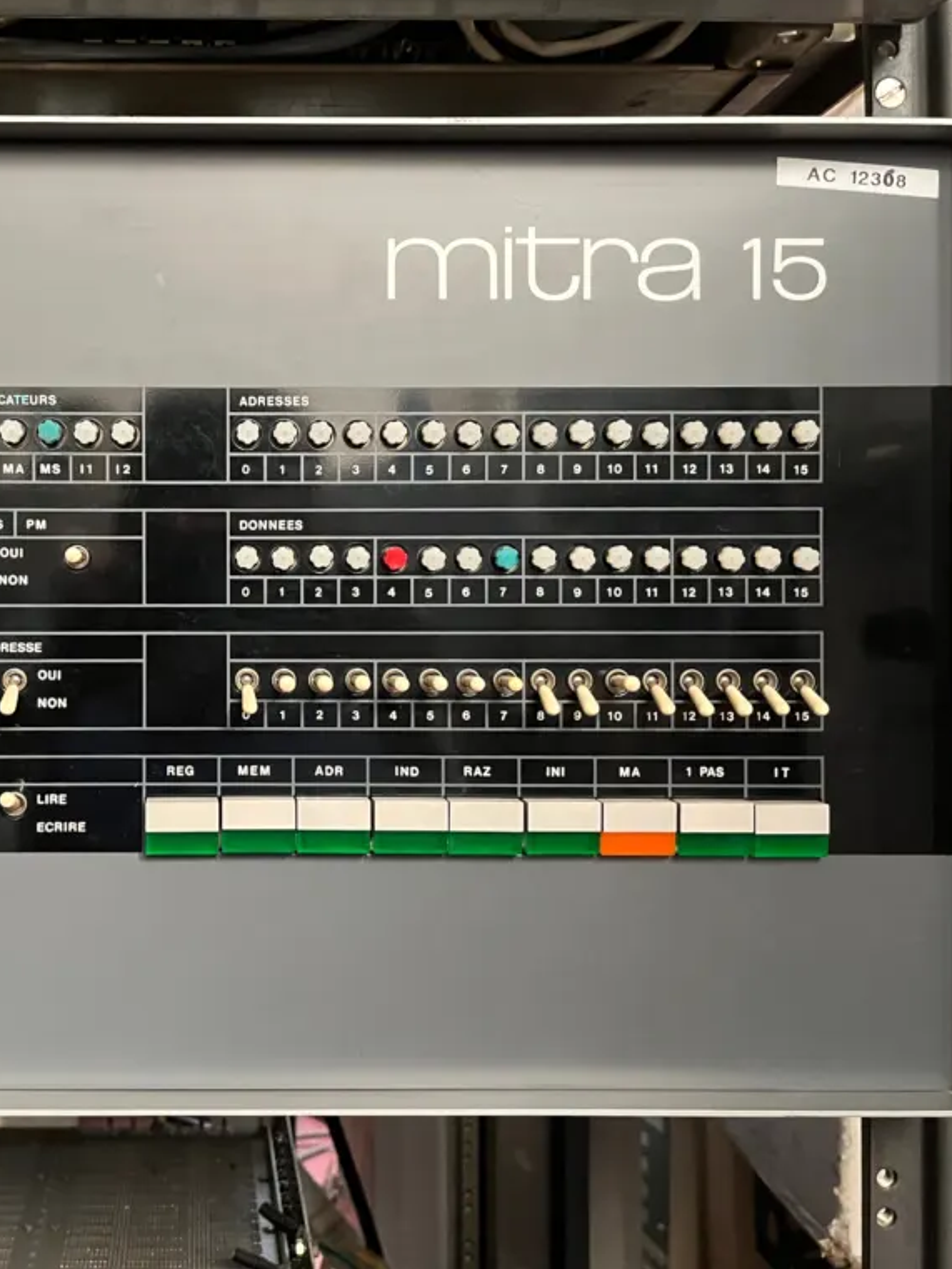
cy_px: 630
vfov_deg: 52.6
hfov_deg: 39.3
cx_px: 202
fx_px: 1283
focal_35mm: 35
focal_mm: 5.1
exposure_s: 1/30
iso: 800
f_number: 1.6
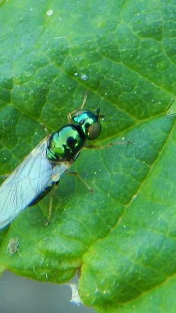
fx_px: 1260
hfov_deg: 8.0
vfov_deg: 14.1
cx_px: 50
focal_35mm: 152
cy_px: 156
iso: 125
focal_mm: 18.7
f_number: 4.5
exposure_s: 1/50
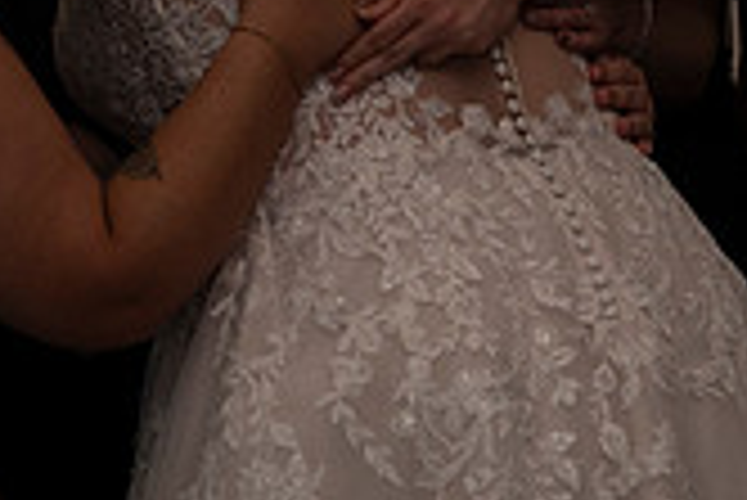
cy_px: -248
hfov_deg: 10.5
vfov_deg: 7.0
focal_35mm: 195
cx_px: 238
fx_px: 4050
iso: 1600
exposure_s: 1/1600
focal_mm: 56
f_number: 2.8
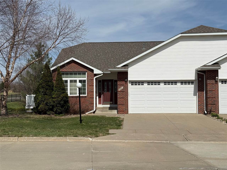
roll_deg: +0.8
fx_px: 315
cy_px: 85
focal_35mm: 48
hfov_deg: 39.7
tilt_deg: +0.0
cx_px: 114
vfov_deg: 30.3
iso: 64
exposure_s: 1/11364
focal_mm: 6.76
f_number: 1.78
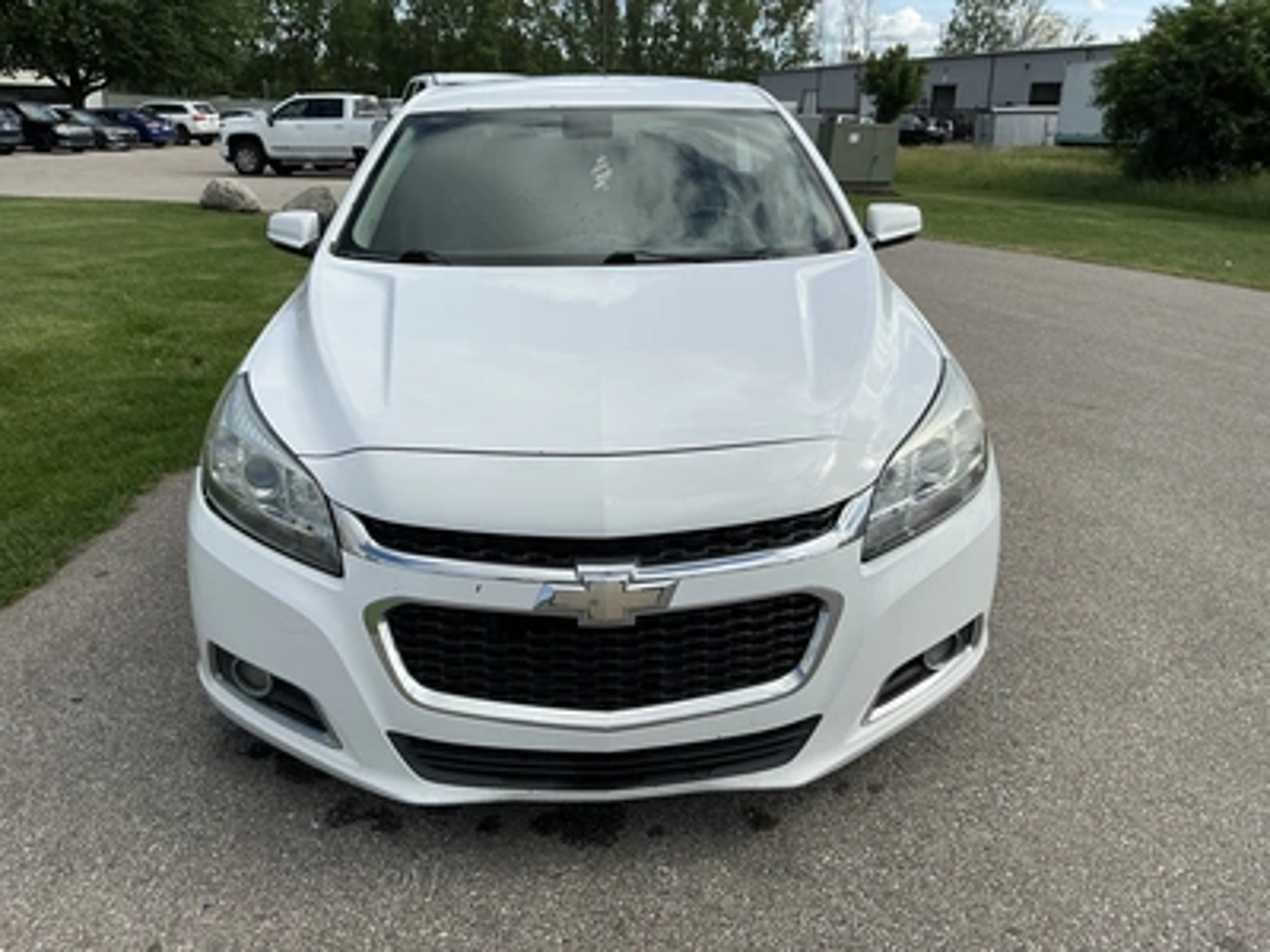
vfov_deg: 49.7
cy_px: 476
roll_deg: -1.1
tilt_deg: -15.8
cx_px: 635
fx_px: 1027
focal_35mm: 28
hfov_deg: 63.4
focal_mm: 3
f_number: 1.8
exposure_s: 1/2667
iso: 25
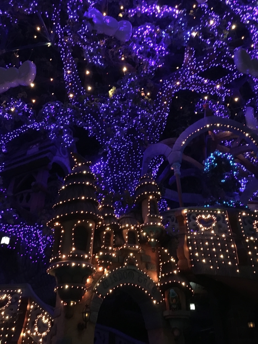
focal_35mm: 29
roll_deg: +0.9
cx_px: 129
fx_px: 288
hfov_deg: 48.2
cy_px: 172
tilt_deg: +34.8
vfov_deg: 61.7
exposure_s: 1/15
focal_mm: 4.15
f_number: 2.2
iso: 500
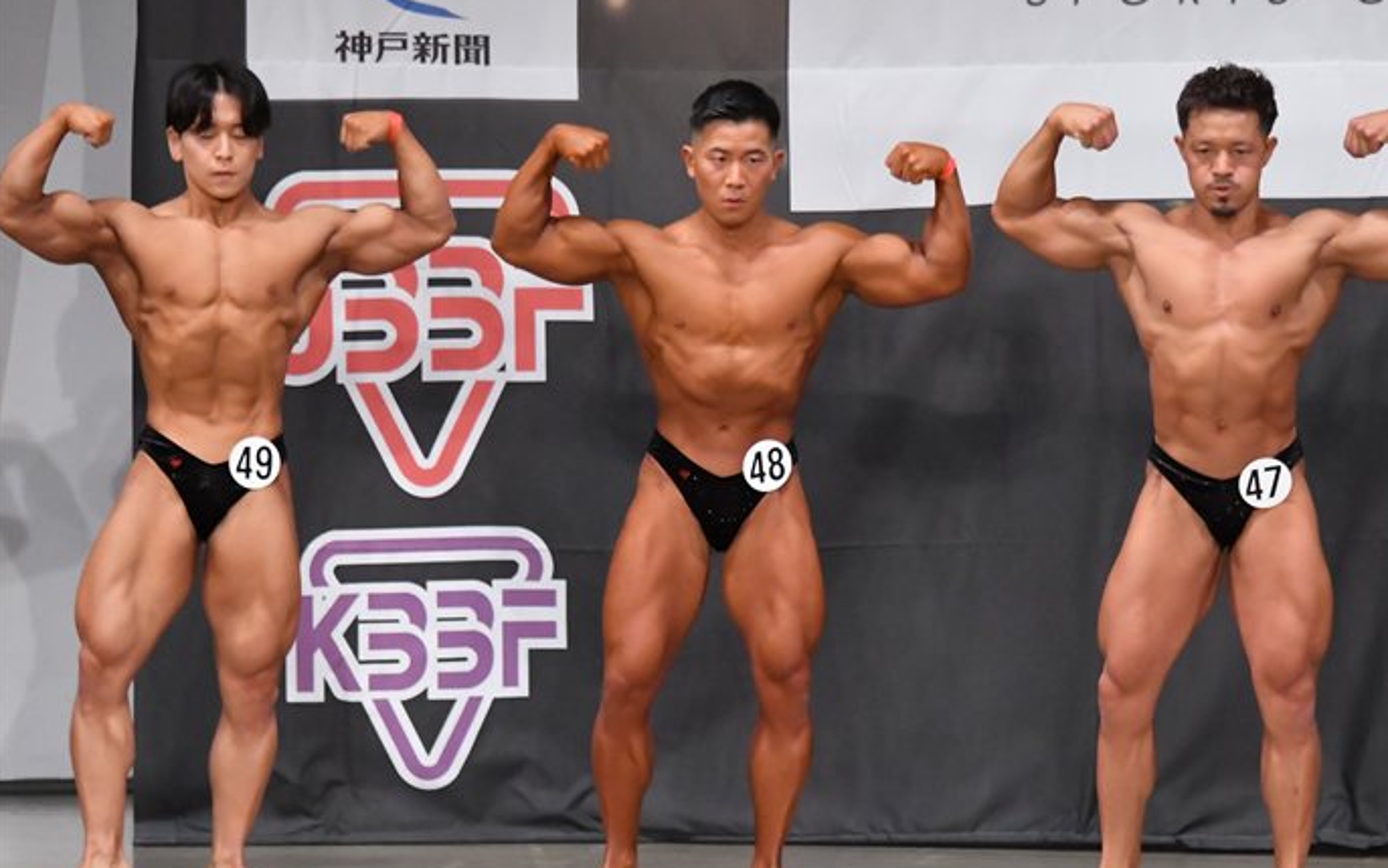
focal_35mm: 259
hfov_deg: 8.1
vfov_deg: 5.1
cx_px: 778
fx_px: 9799
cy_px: 480
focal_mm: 150
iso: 6400
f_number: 5.6
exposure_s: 1/400
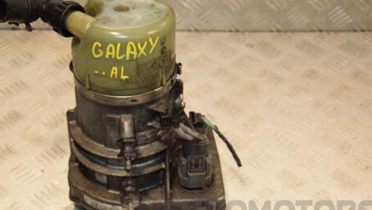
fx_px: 691
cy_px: 104
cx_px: 149
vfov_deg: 17.3
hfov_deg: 30.1
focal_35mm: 70
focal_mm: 34
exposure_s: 1/200
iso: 800
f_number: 5.6
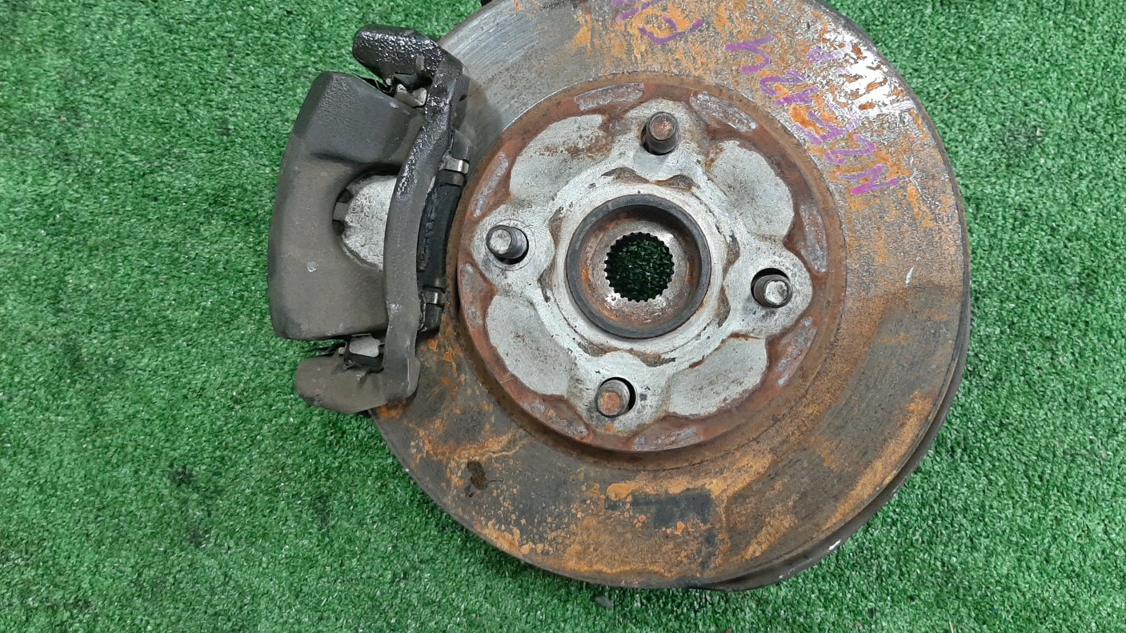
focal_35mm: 29
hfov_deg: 66.1
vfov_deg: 40.1
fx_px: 866
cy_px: 282
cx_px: 573
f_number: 1.7
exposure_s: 1/50
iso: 211
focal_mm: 3.93
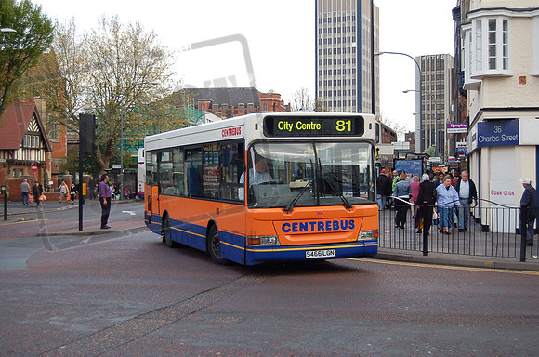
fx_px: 762
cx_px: 270
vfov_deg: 26.4
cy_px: 178
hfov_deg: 39.0
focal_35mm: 51
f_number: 4.5
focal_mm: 34
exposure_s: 1/800
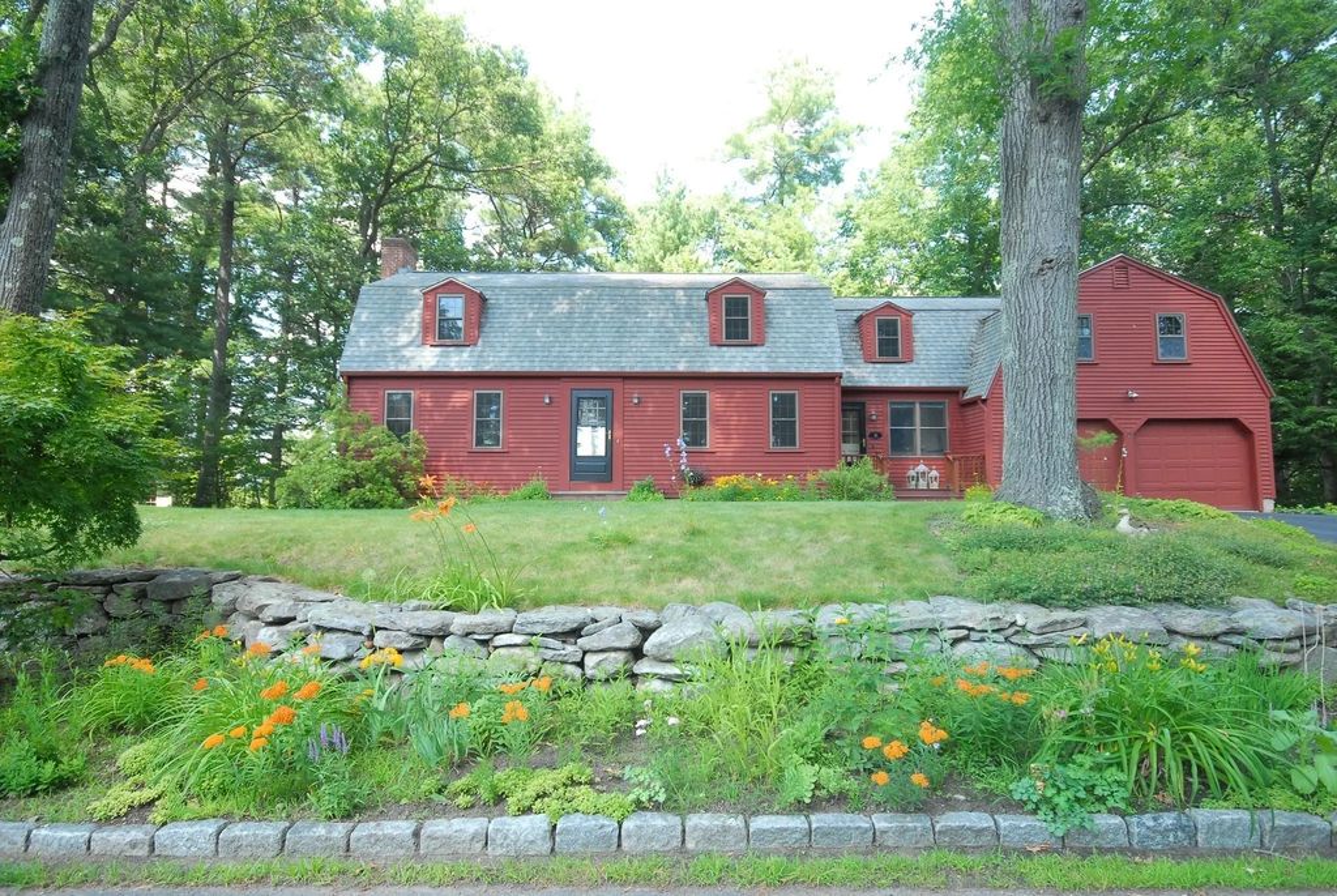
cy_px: 448
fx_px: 669
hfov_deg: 89.9
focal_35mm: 18
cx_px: 668
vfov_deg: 67.6
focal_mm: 12
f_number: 8
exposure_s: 1/60
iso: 400
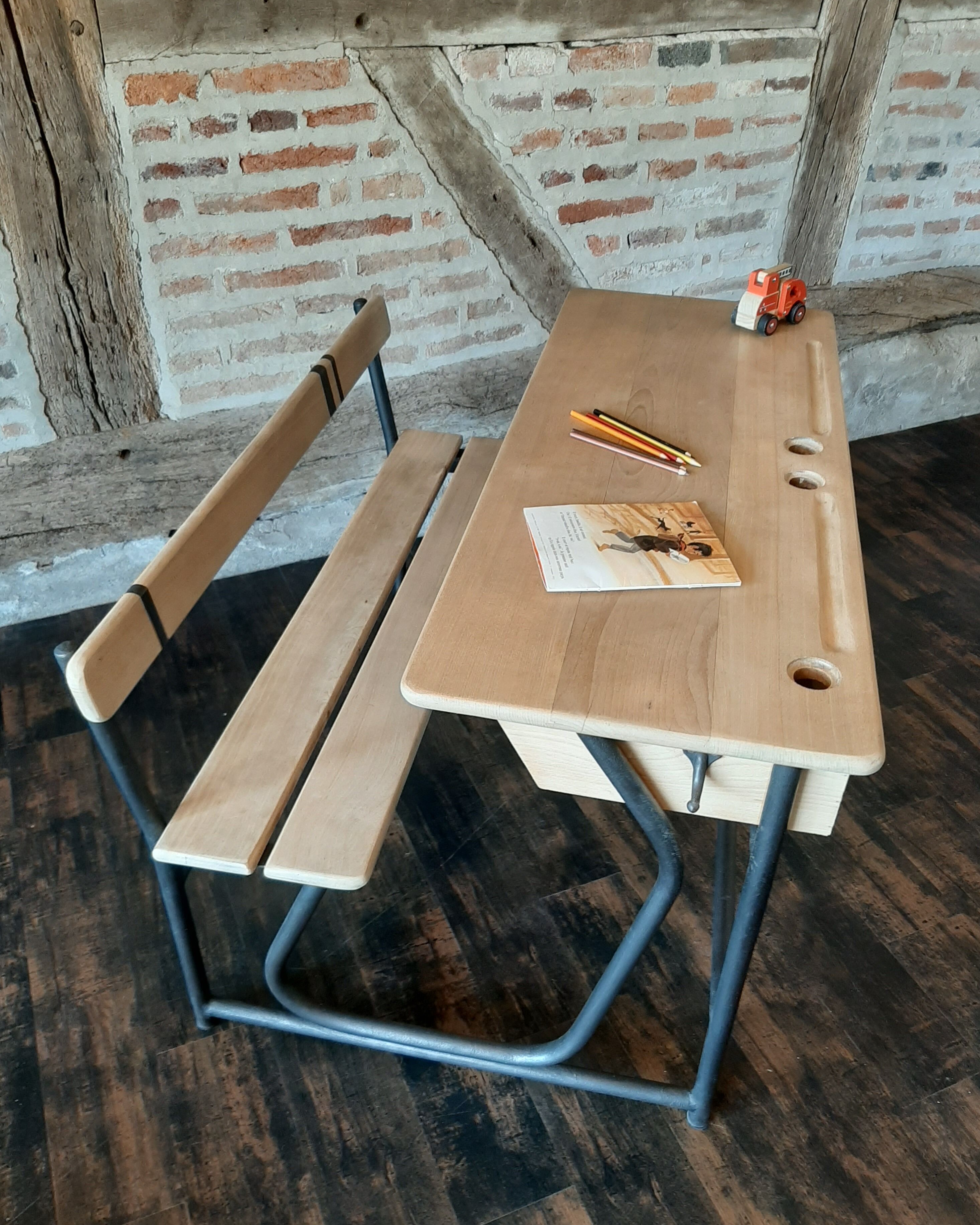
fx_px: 1015
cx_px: 490
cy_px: 656
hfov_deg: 51.5
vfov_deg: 62.1
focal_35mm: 28
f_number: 1.7
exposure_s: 1/50
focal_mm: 3.93
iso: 100
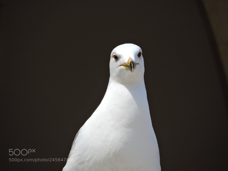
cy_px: 86
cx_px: 114
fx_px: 6587
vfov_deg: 1.5
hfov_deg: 2.0
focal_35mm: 1000
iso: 100
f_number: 7.4
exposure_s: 1/320
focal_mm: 180
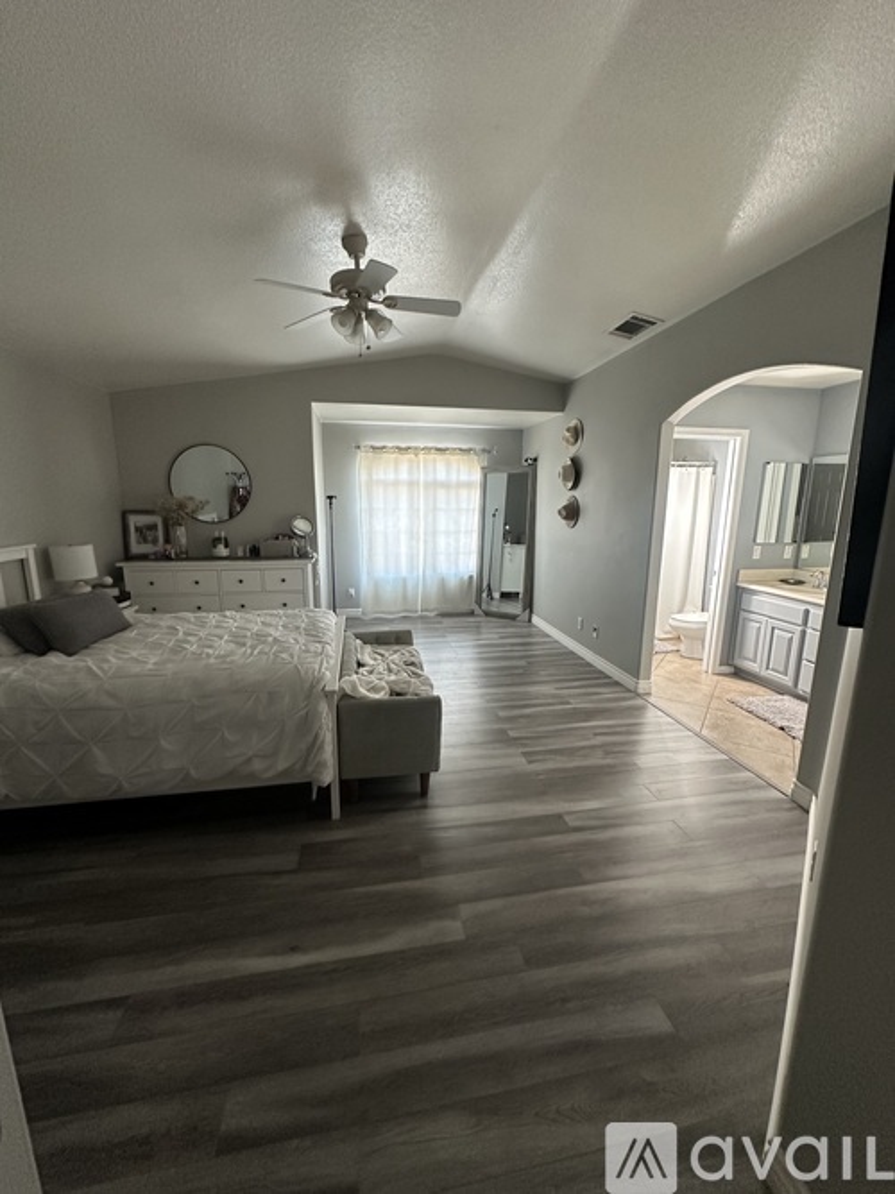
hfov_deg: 85.7
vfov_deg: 102.1
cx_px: 448
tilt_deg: -11.6
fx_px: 483
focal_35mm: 14
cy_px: 597
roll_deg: -1.5
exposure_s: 1/60
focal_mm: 2.22
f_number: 2.2
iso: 320
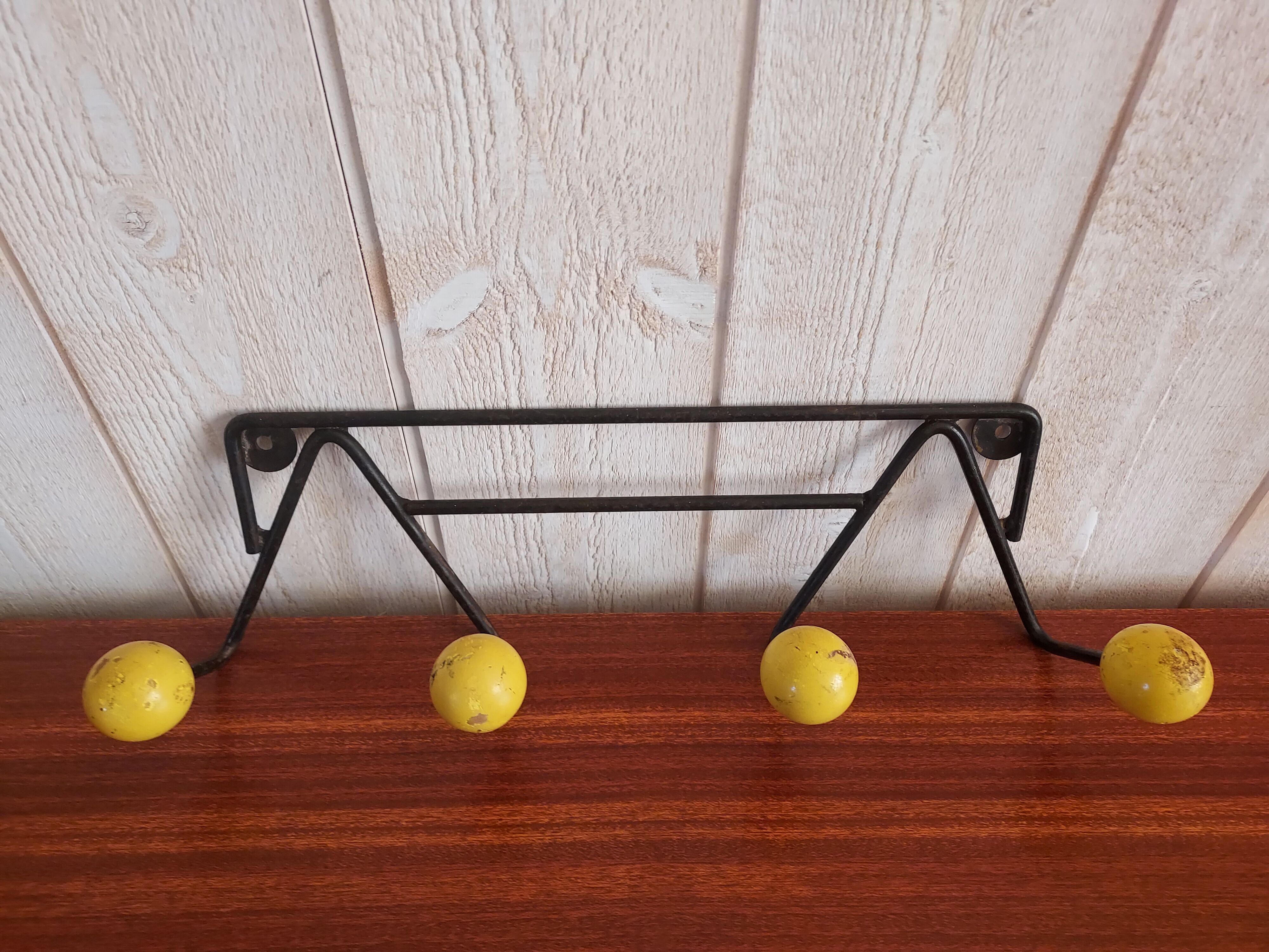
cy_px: 476
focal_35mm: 24
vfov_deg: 56.8
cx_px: 634
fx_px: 880
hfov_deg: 71.6
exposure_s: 1/60
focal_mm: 4.6
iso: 250
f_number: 1.8
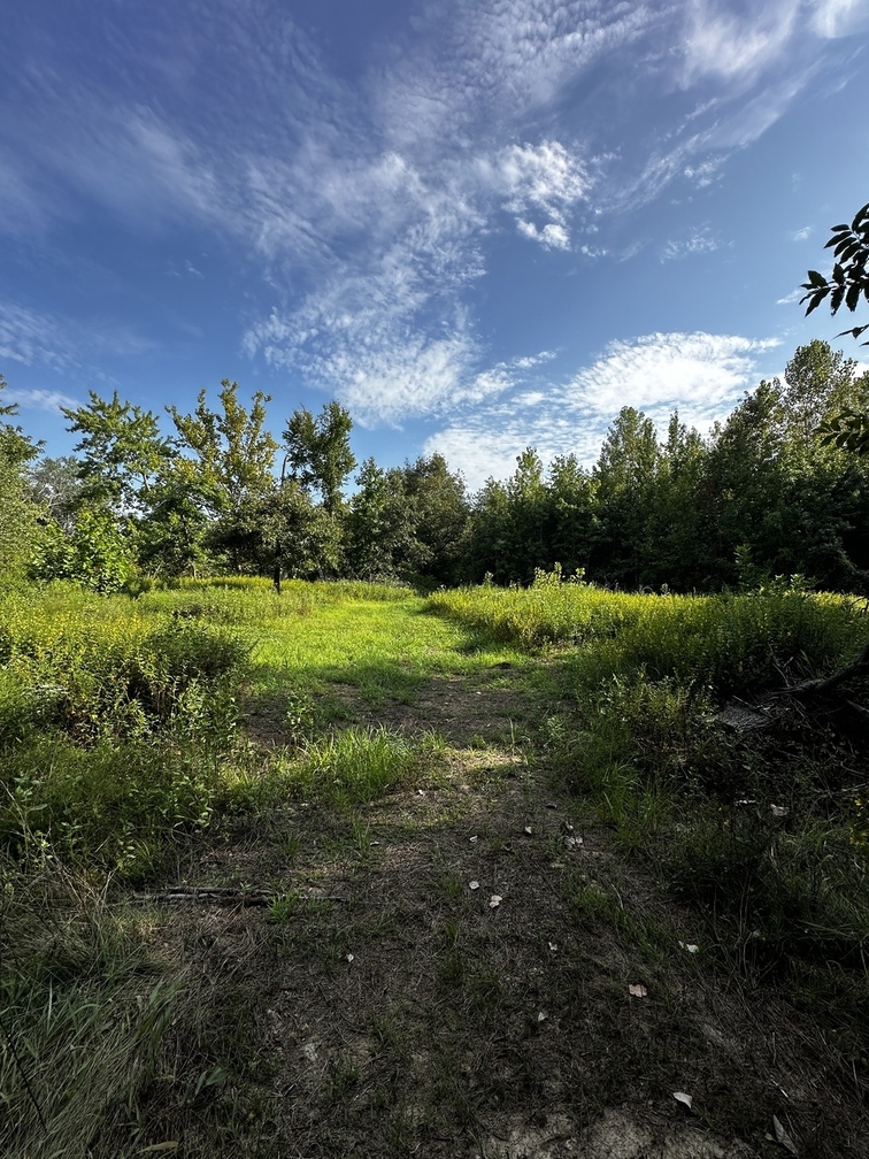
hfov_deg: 81.7
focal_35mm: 15
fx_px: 502
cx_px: 452
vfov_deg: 98.2
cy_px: 590
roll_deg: -1.2
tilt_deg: +1.0
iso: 50
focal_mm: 2.22
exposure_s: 1/1511
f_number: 2.2
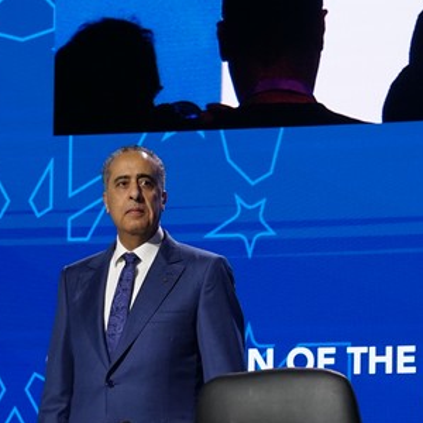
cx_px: 159
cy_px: 309
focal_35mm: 238
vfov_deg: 7.3
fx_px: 3290
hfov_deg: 7.4
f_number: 8
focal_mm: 105
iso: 3200
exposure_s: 1/100
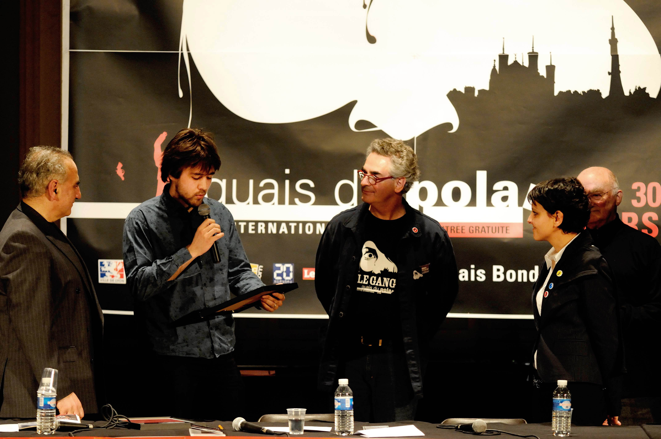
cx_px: 330
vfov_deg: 7.6
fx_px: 3301
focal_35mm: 180
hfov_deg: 11.4
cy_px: 220
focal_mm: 120
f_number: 2.8
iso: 1000
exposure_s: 1/80
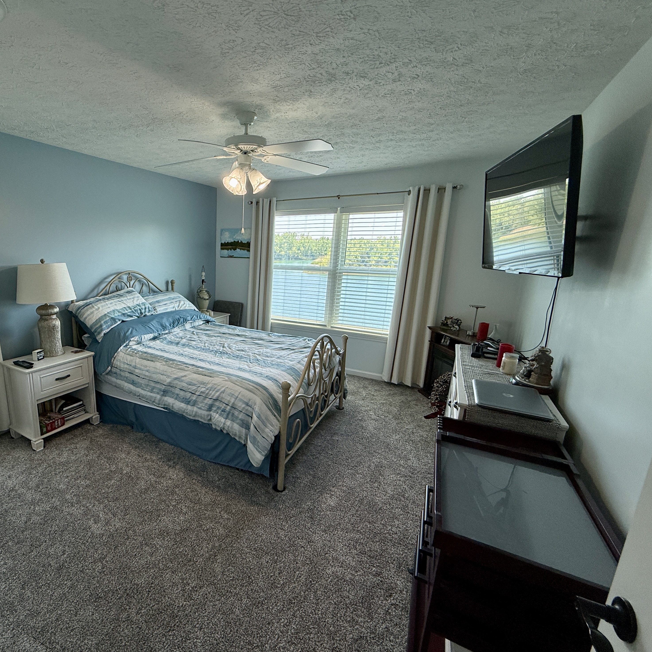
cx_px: 209
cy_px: 327
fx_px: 362
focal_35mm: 17
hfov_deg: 80.7
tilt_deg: -12.7
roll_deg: -0.4
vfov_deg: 84.0
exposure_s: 1/120
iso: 80
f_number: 2.2
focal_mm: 2.22
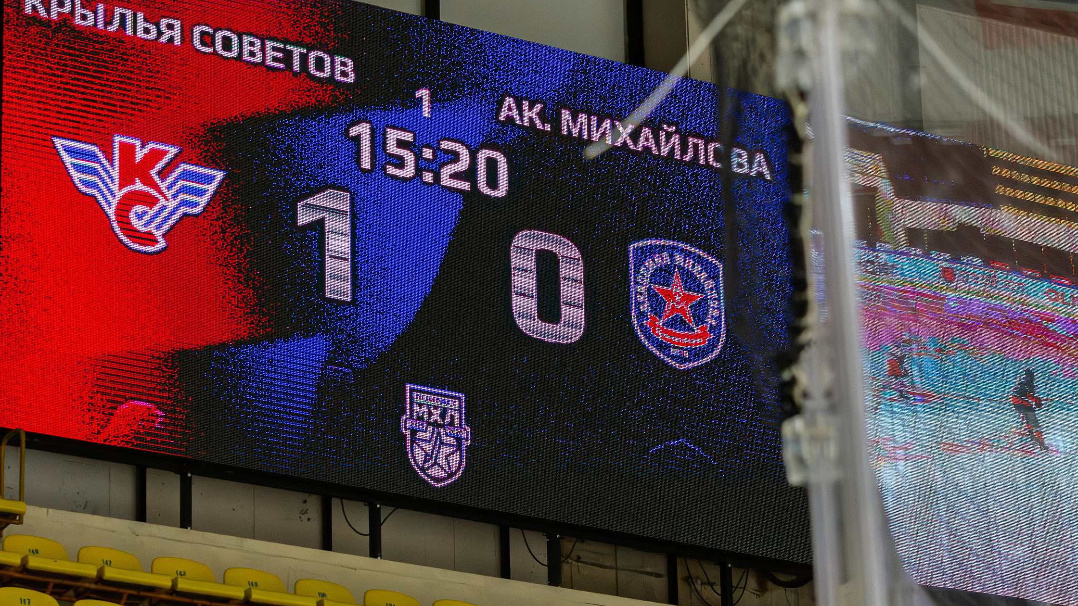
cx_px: 511
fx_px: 4173
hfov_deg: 14.7
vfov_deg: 8.3
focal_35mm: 146
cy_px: 320
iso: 4000
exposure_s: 1/1000
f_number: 5.6
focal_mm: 70
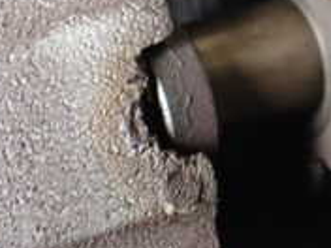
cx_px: 325
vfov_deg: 14.4
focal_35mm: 102
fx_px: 975
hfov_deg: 18.8
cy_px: 49
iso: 800
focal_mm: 5.4
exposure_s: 1/30
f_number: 2.3
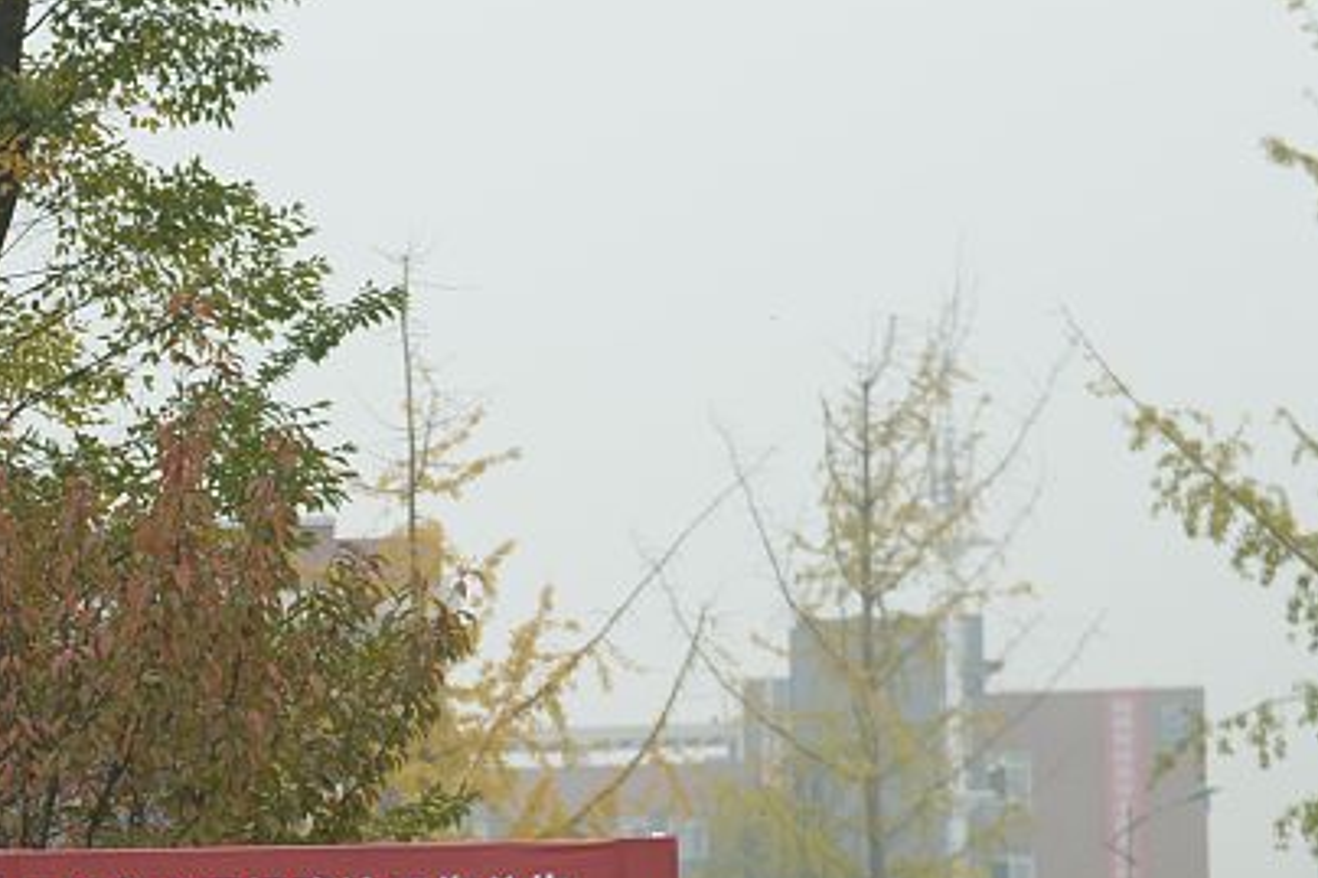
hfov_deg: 9.8
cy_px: 1232
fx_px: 7612
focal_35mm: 208
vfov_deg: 6.5
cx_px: 39
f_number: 2.8
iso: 180
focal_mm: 70
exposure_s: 1/200
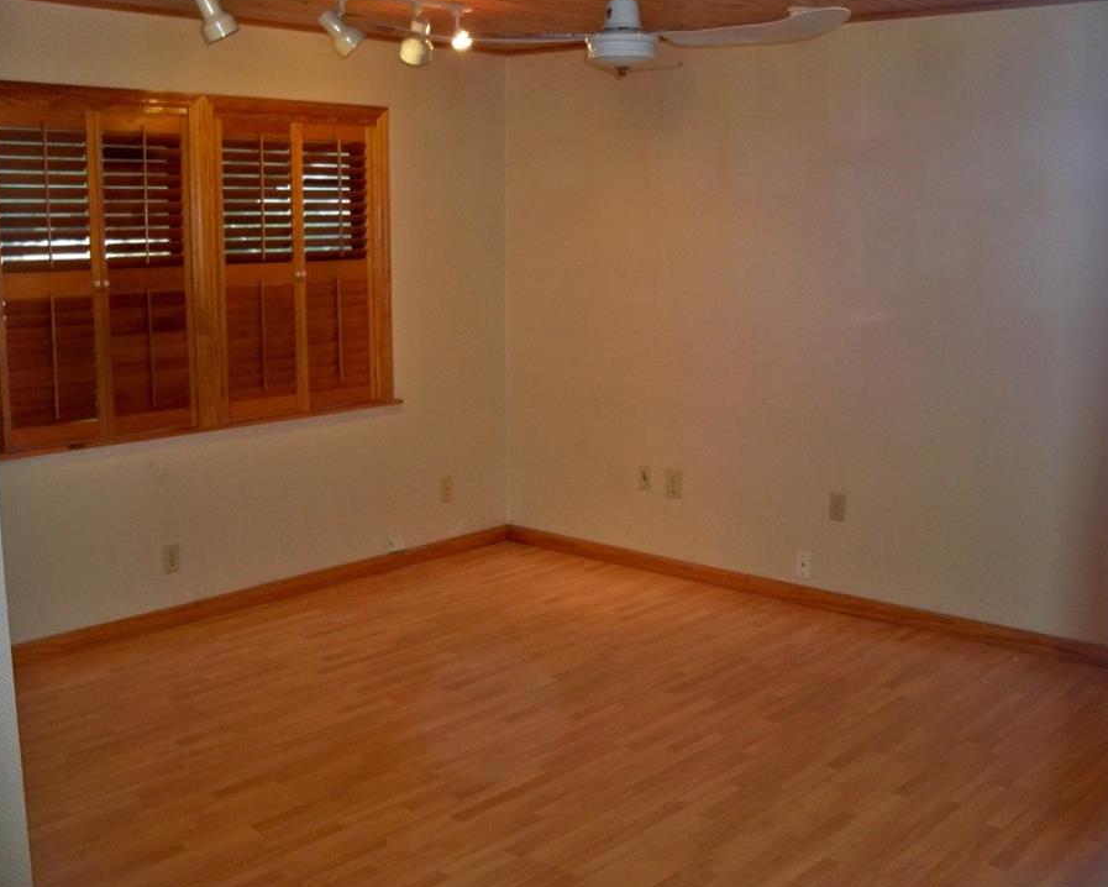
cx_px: 584
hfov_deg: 46.8
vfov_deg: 38.2
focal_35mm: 39
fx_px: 1279
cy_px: 446
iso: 200
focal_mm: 6.2
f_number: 3.5
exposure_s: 1/30
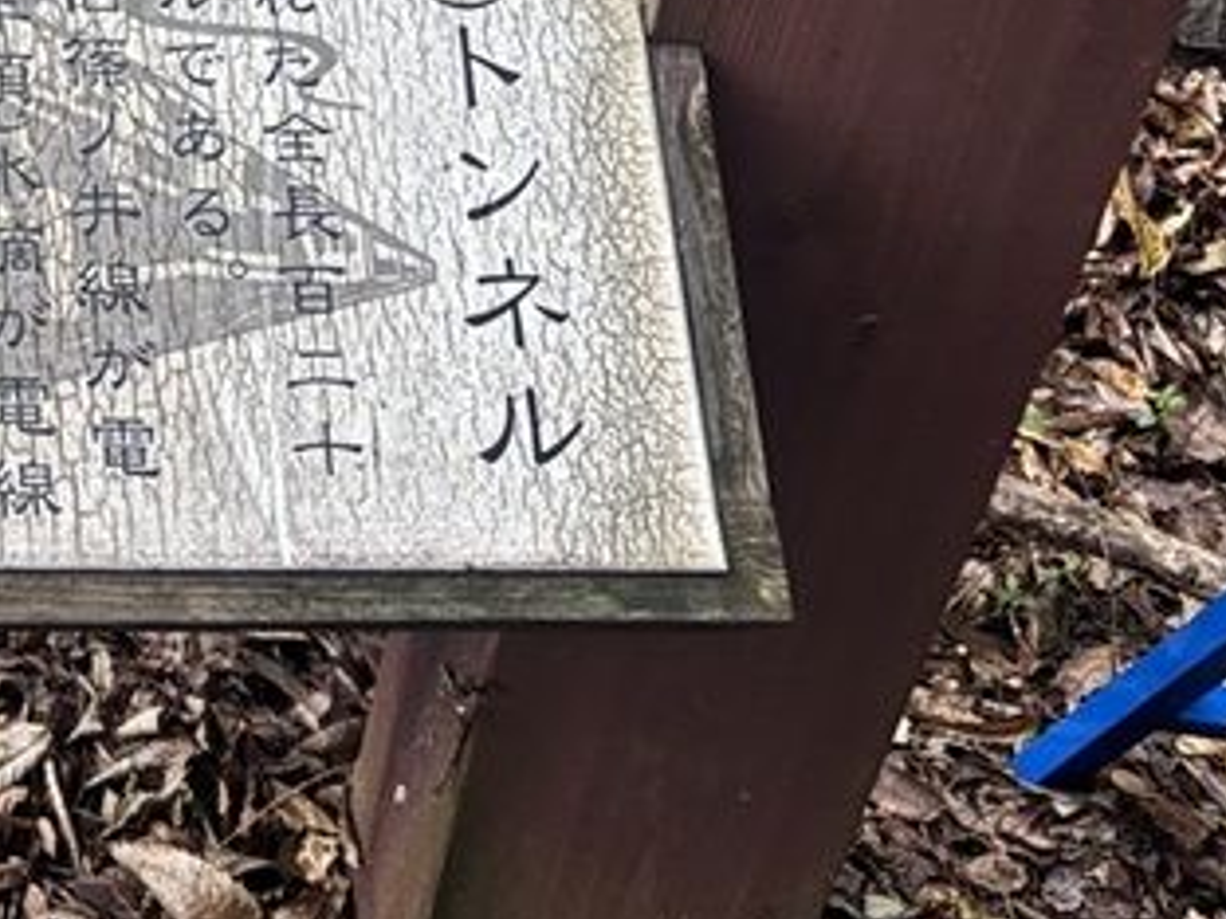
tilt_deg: -34.5
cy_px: -120
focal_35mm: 68
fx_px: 2408
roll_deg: -0.1
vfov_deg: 20.5
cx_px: -352
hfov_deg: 24.9
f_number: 1.6
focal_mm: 5.96
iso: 250
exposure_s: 1/60
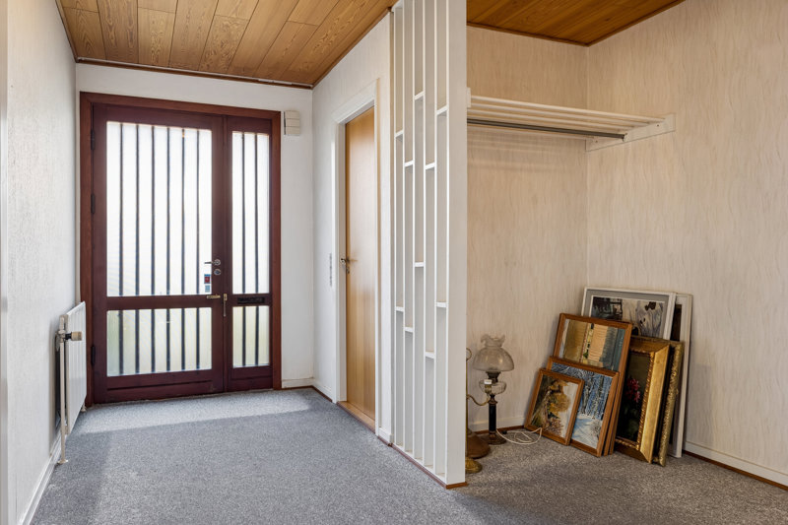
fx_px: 569
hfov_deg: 69.4
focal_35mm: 26
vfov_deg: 49.5
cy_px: 262
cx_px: 394
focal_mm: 26
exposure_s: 1/6
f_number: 8
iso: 200
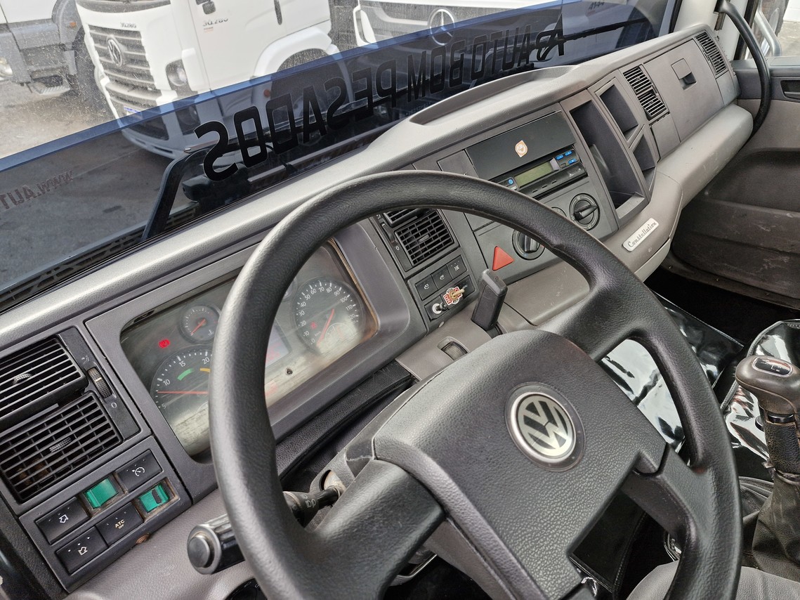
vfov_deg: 58.9
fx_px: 531
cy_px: 300
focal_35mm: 23
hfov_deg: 73.9
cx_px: 400
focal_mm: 5.54
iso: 80
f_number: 1.8
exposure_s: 1/180
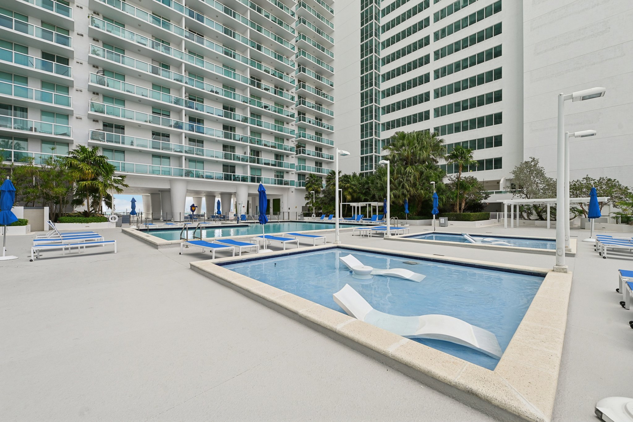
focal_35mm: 14
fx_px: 246
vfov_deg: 81.2
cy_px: 211
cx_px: 316
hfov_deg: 104.3
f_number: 8
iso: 100
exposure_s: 1/200
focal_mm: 14
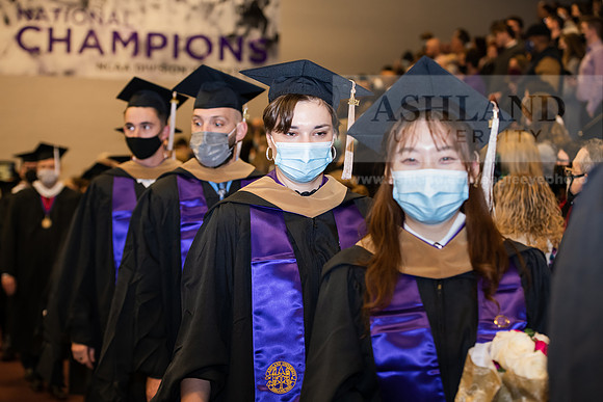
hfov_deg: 28.8
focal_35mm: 70
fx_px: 1173
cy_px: 201
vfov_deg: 19.5
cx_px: 302
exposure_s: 1/200
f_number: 4
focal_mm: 70
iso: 2000
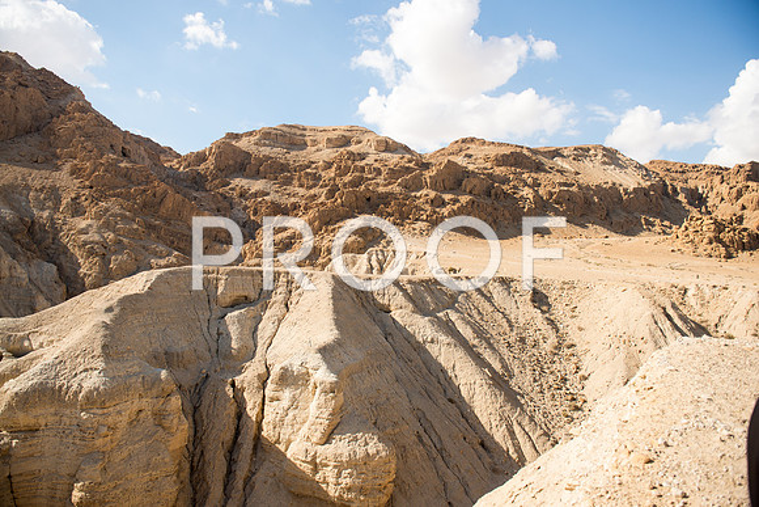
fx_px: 506
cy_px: 254
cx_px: 380
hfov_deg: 73.7
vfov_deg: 53.2
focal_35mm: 24
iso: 200
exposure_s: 1/3200
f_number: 2.8
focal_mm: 24
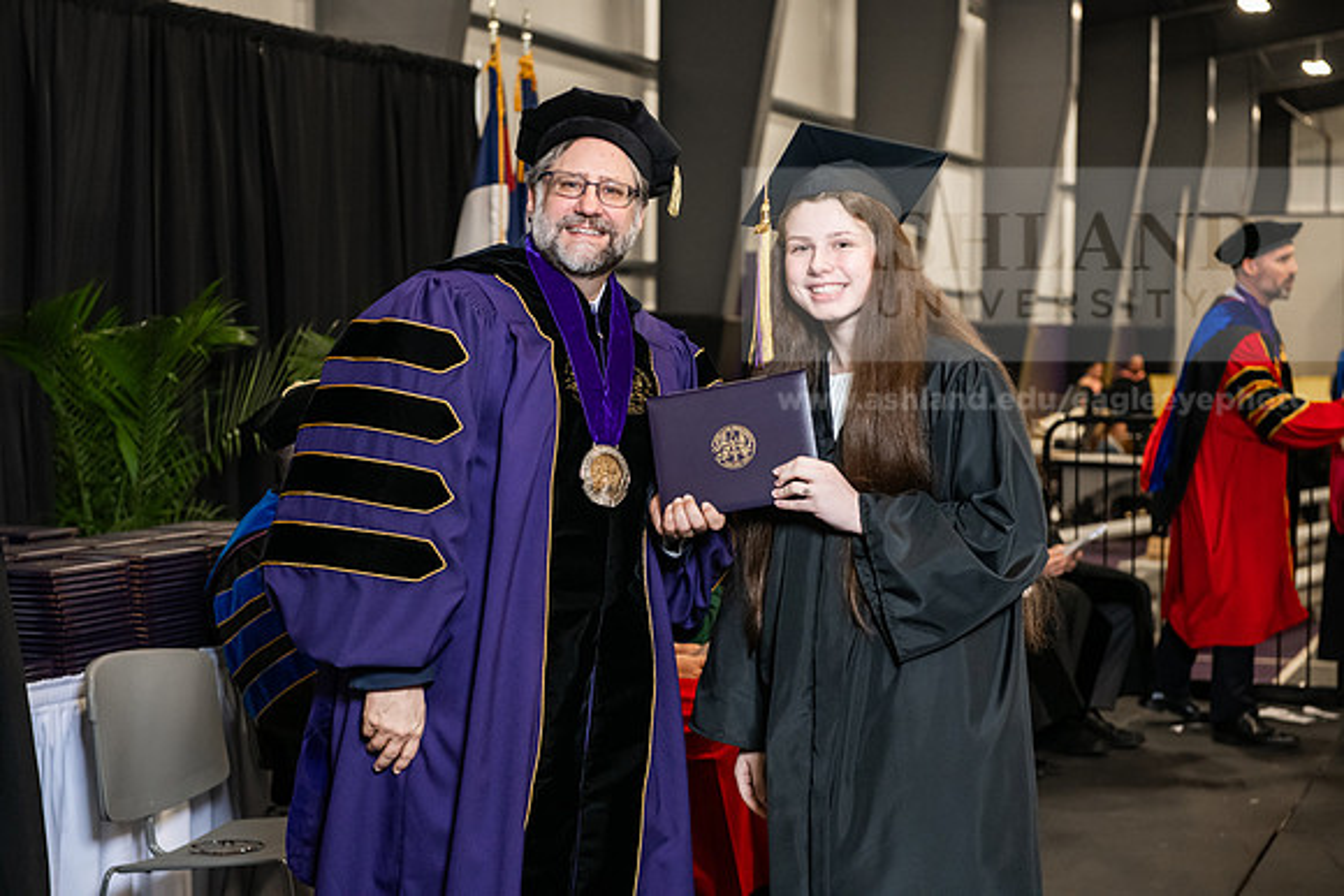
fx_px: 2614
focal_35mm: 70
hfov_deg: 28.8
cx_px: 672
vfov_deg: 19.5
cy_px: 448
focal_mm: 70
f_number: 5
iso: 2500
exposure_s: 1/200
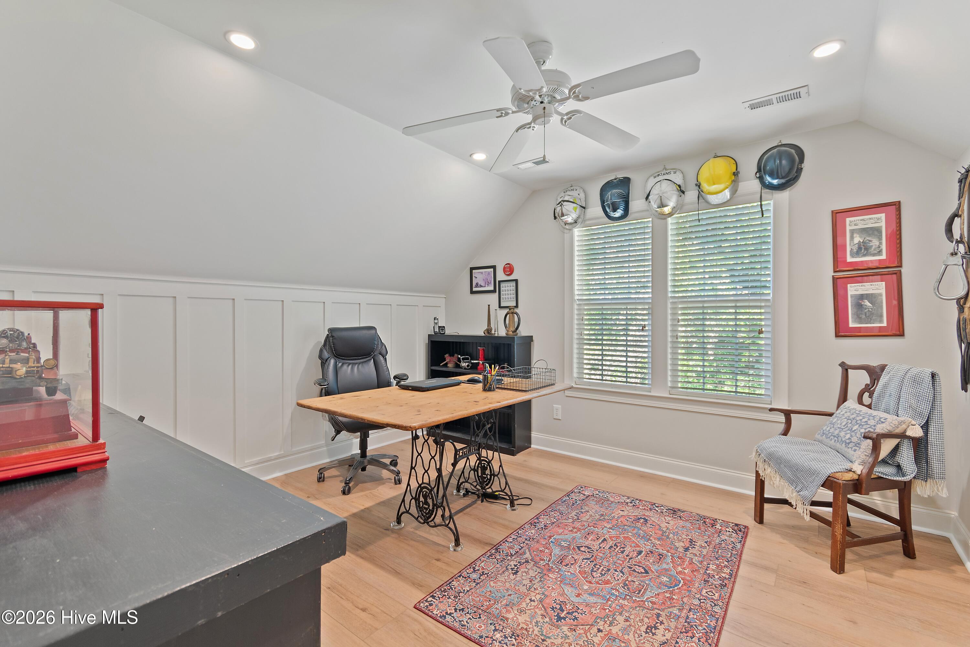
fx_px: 404
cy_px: 324
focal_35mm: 15
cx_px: 485
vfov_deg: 77.3
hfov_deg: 100.4
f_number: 4.5
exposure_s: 1/1.25
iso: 100
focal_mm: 10
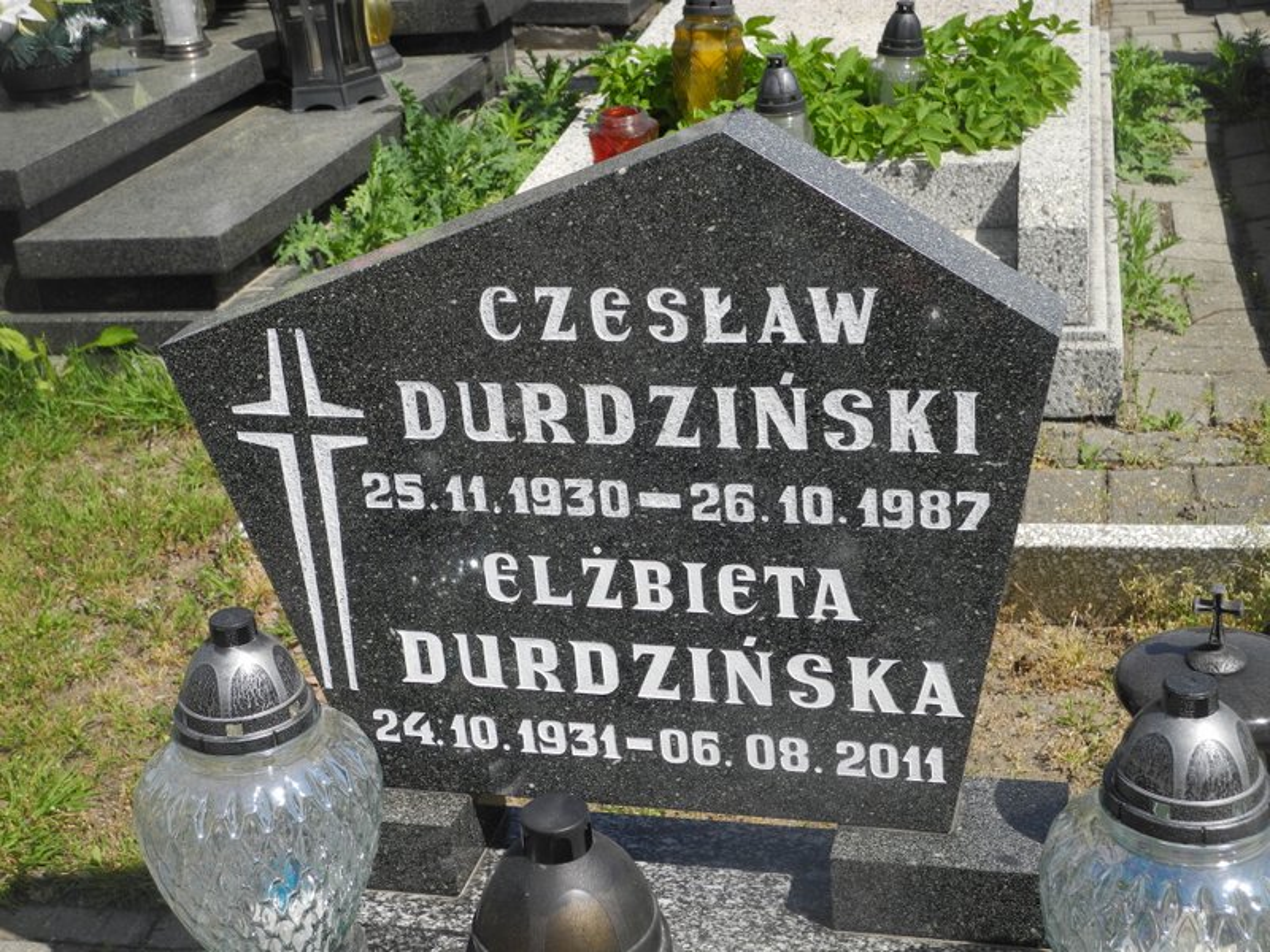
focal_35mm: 55
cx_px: 635
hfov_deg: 34.9
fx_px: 2018
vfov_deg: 26.6
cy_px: 476
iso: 100
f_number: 3.5
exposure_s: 1/1000
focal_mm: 11.8
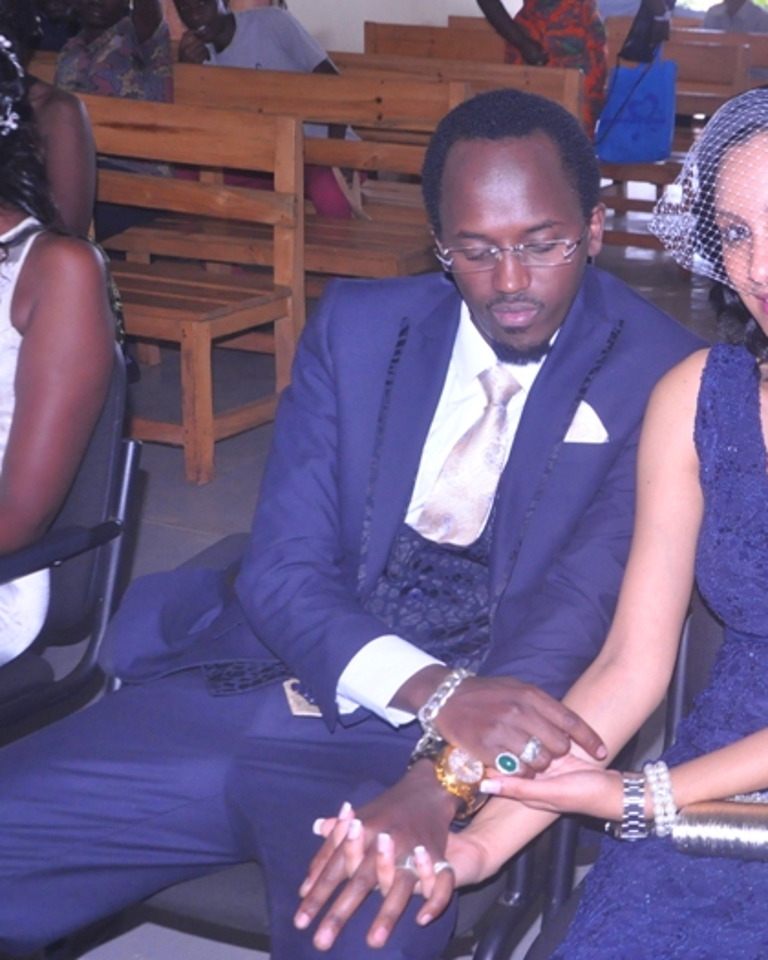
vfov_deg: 31.5
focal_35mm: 60
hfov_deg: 24.7
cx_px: 675
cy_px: 484
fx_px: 1705
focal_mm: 28
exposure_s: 1/200
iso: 1400
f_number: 5.6
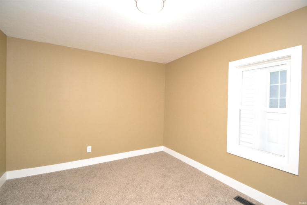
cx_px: 154
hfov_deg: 100.4
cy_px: 102
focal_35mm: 15
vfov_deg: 77.3
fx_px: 128
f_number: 3.5
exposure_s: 1/60
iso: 2800
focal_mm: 10
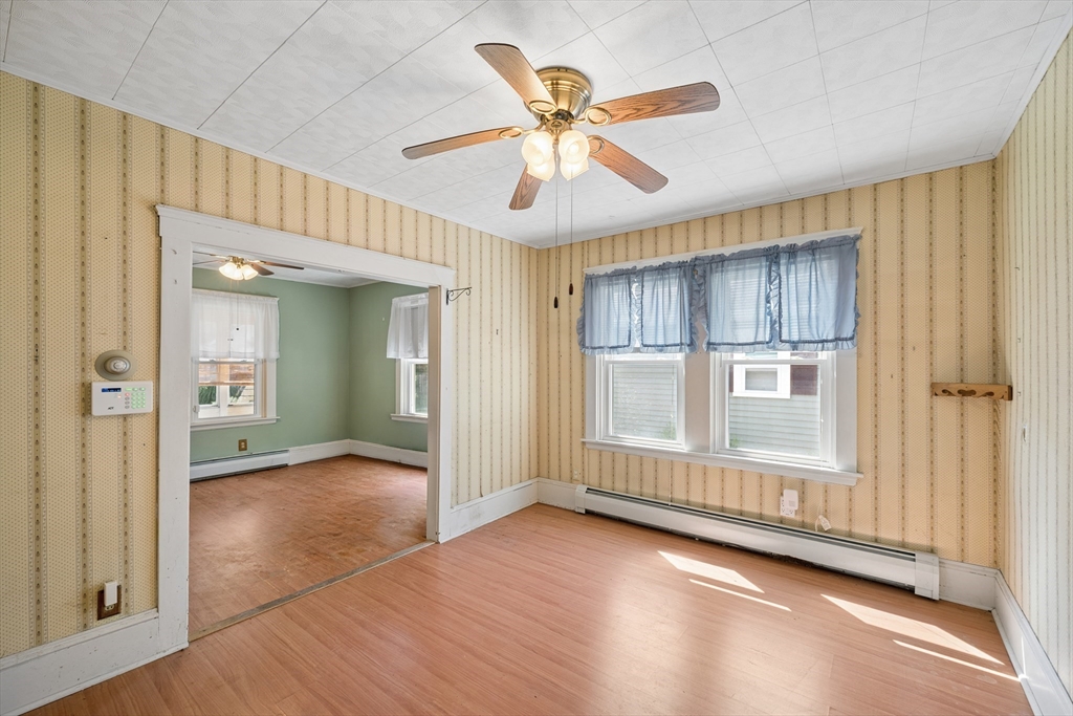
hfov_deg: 104.2
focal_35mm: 14
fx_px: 417
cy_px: 358
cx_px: 536
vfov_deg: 81.2
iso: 400
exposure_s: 1/25
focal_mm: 14
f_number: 8
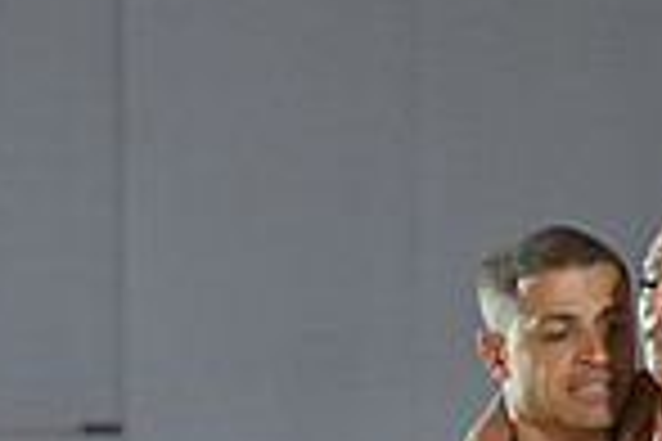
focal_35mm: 413
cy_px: 799
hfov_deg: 5.0
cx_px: 671
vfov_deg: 3.3
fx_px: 7594
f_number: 4
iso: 2000
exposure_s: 1/250
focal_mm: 105
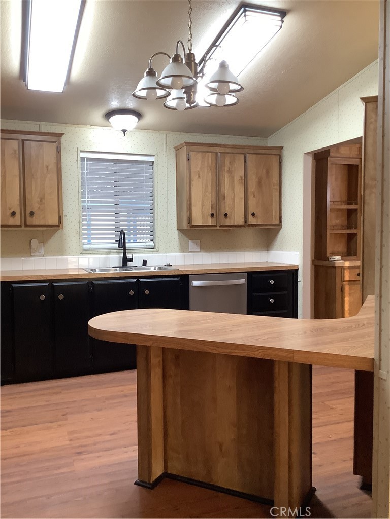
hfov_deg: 45.4
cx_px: 195
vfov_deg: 58.4
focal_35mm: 31
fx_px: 466
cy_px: 260
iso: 200
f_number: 2.4
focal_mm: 3.3
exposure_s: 1/60
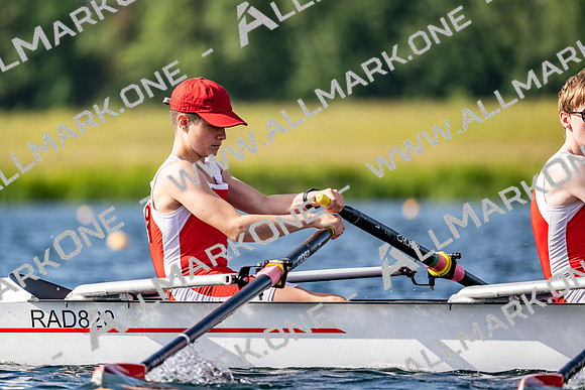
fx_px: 6501
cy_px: 195
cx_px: 292
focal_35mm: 400
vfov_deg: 3.4
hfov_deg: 5.2
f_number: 4.5
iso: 250
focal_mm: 400
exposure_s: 1/2500
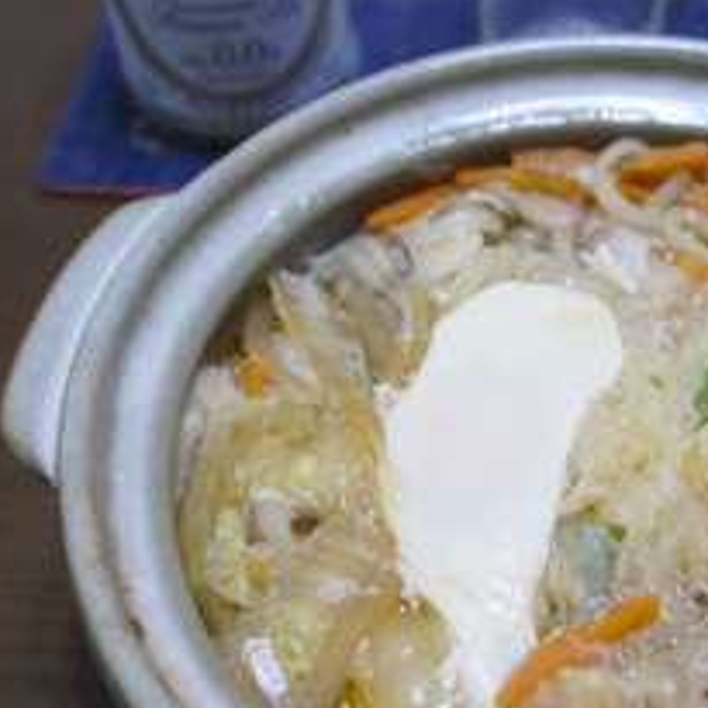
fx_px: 1342
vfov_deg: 29.5
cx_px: 546
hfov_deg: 29.0
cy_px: 288
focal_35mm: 58
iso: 250
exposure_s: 1/30
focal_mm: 10.4
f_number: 1.8
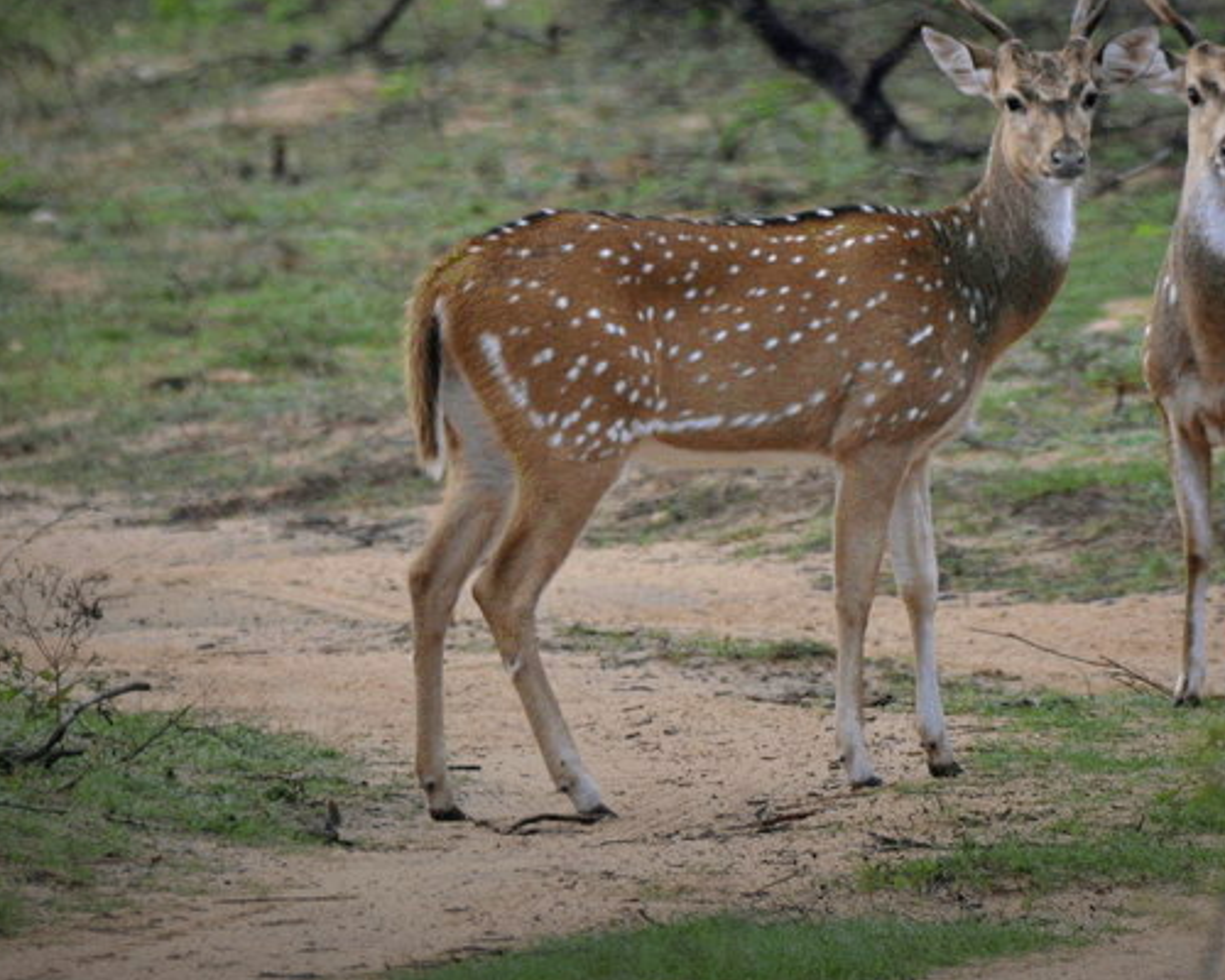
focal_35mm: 1266
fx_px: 45899
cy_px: 274
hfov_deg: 1.5
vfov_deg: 1.2
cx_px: 723
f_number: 6.3
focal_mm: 500
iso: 250
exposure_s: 1/250
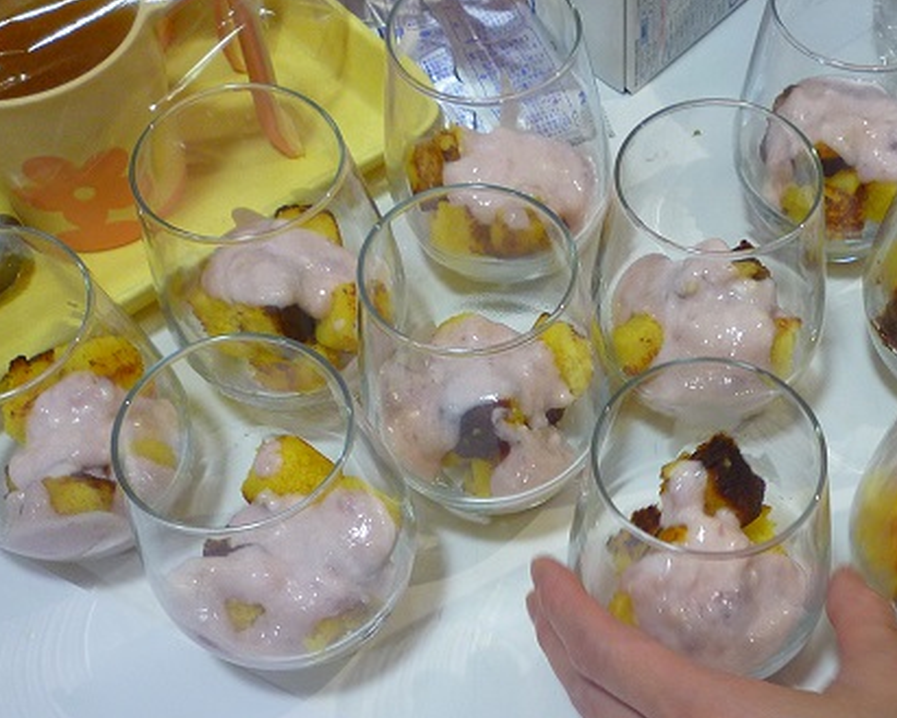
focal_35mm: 38
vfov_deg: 39.1
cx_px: 465
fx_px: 1009
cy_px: 406
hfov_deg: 47.9
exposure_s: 1/30
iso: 125
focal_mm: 4.4
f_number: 2.8
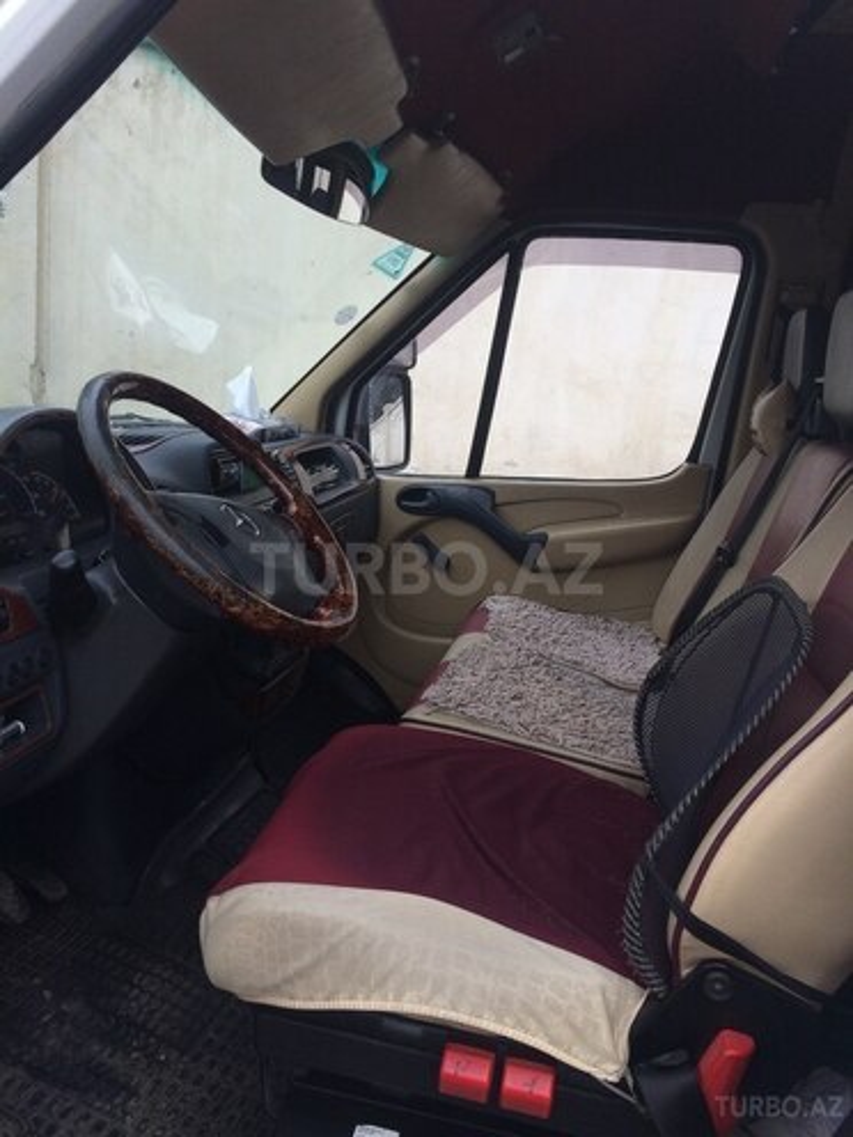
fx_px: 953
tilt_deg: -13.4
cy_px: 568
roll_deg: -4.9
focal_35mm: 29
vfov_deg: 61.7
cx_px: 426
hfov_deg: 48.2
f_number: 2.2
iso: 32
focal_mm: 4.15
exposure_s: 1/612
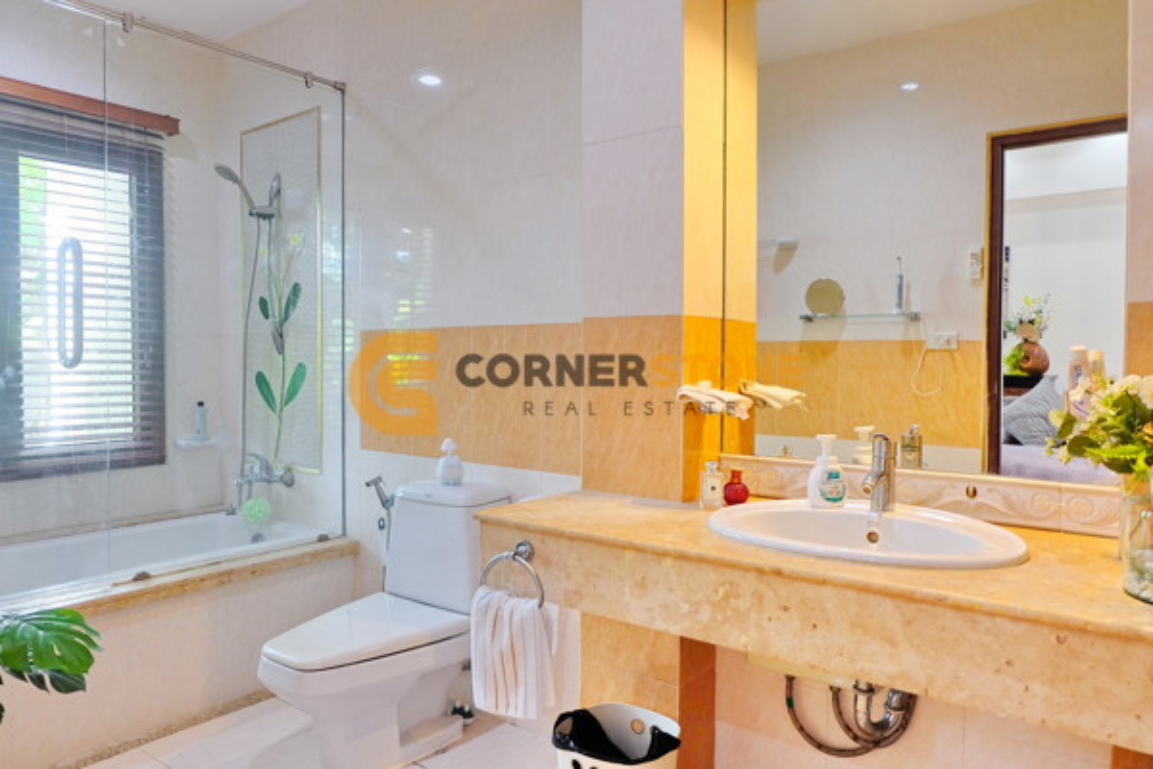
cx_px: 576
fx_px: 769
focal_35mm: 24
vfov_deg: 53.1
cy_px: 384
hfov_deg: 73.7
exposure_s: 1/30
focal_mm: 16
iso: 640
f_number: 3.5
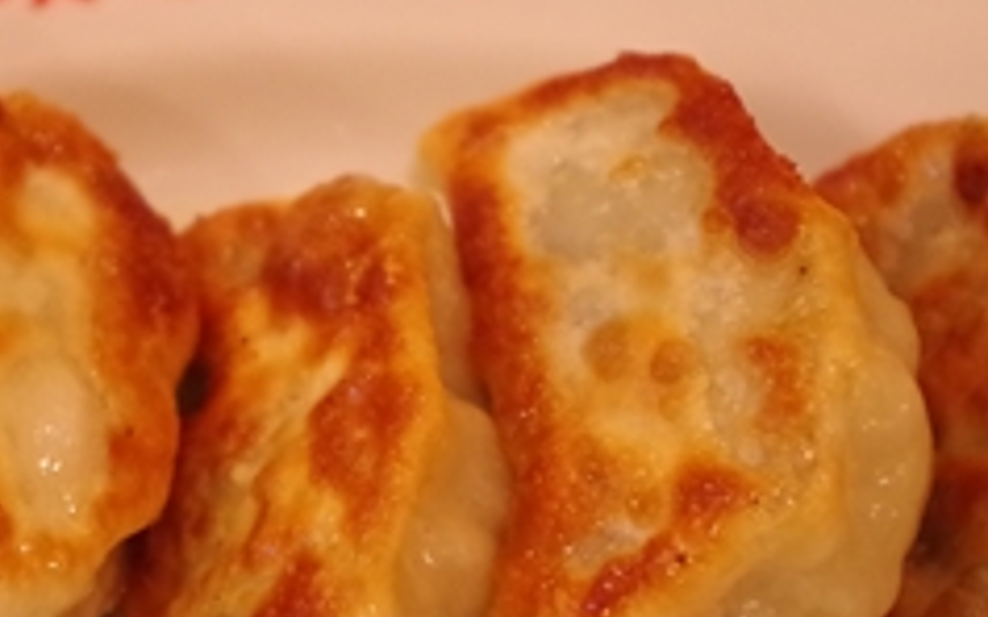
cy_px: 444
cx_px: 269
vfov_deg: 11.8
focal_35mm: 111
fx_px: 2990
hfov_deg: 18.7
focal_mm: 35
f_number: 4.5
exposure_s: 1/30
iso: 3200
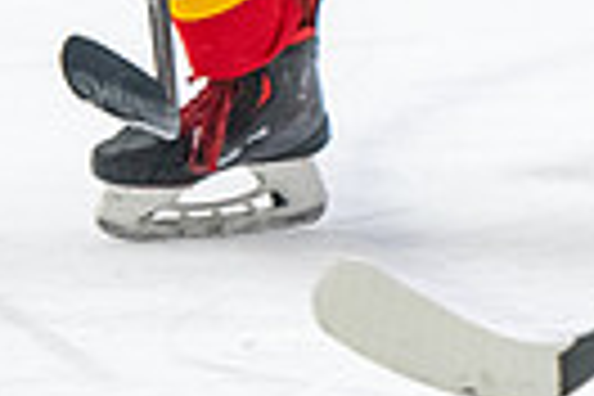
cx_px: 281
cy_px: -495
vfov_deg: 1.8
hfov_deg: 2.7
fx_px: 12490
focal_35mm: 757
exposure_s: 1/800
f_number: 2.8
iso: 3200
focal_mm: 122
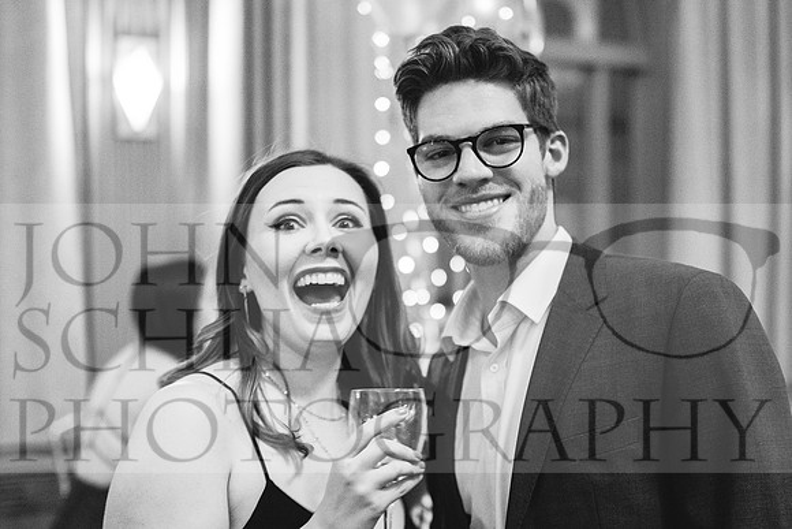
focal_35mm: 52
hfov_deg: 38.2
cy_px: 264
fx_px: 1144
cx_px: 396
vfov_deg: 26.0
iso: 5000
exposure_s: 1/40
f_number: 1.4
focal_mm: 35
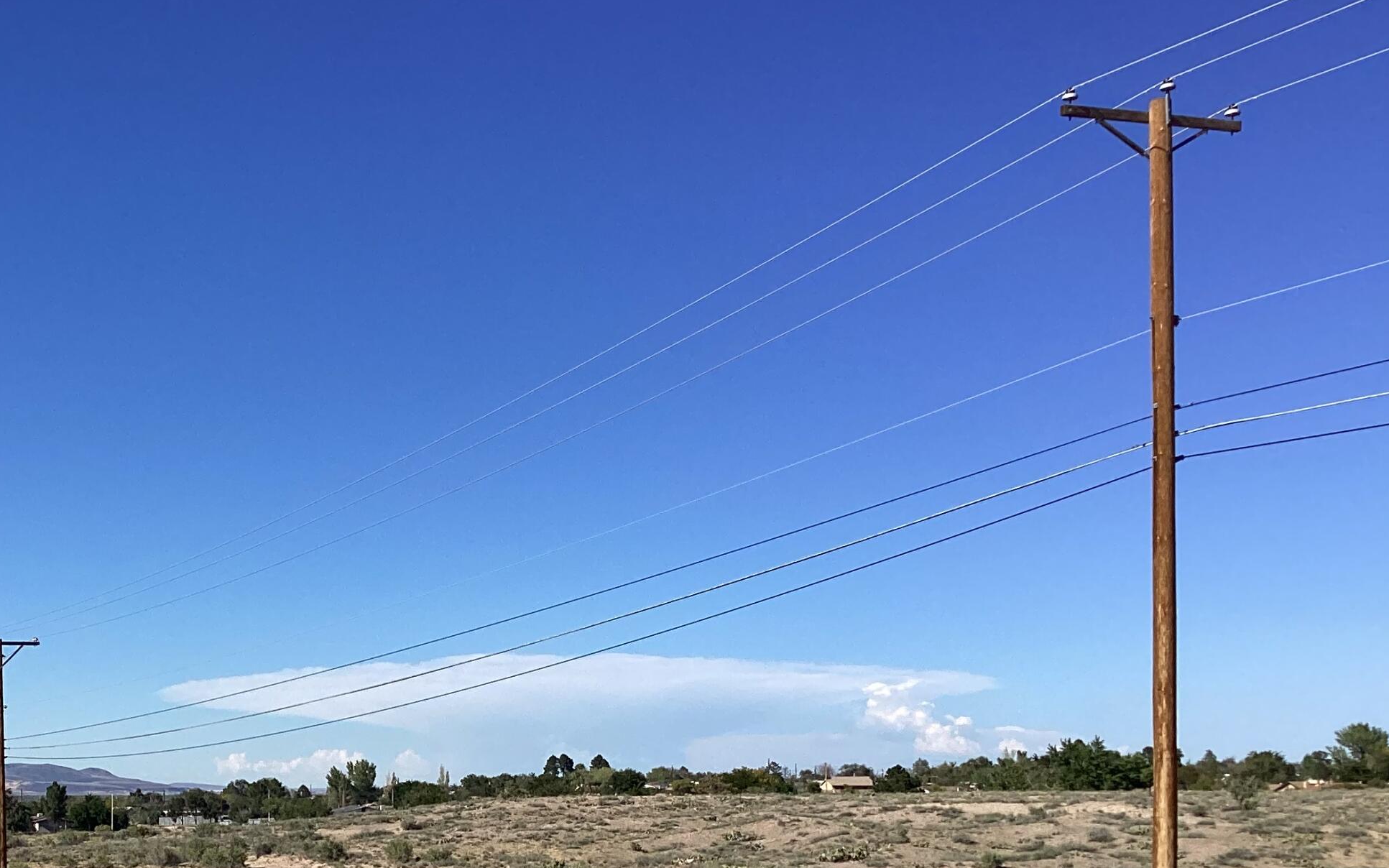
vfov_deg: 24.6
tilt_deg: -0.7
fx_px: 1931
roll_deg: +0.2
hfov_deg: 38.5
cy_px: 782
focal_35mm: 51
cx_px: 346
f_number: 2.4
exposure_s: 1/1988
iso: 25
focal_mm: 3.3
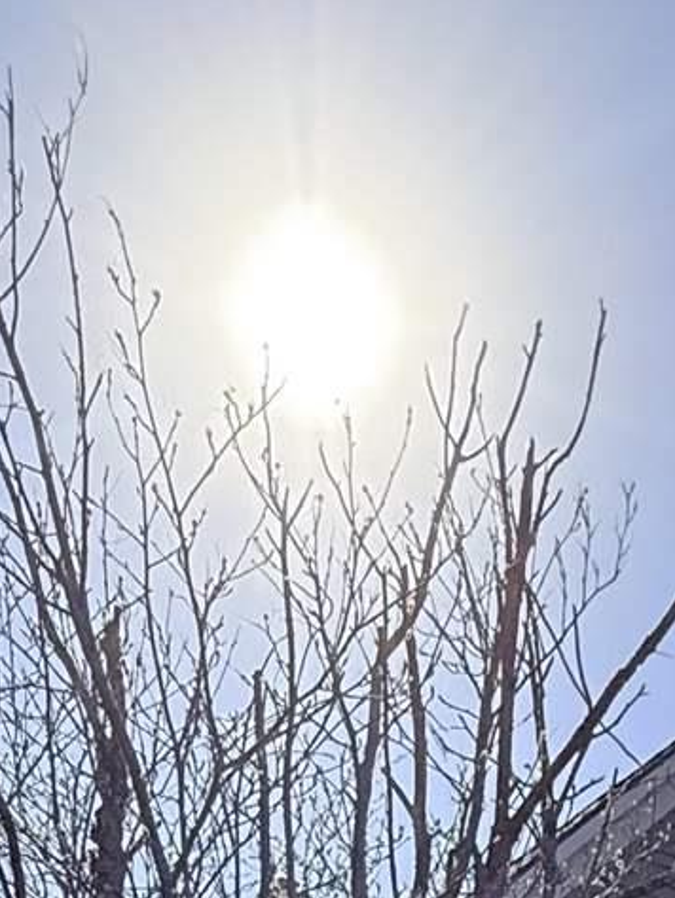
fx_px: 1766
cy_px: 1629
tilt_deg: +4.2
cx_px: 527
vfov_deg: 20.2
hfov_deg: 21.4
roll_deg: -1.2
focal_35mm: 68
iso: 50
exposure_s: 1/2237
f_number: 2.2
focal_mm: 2.22
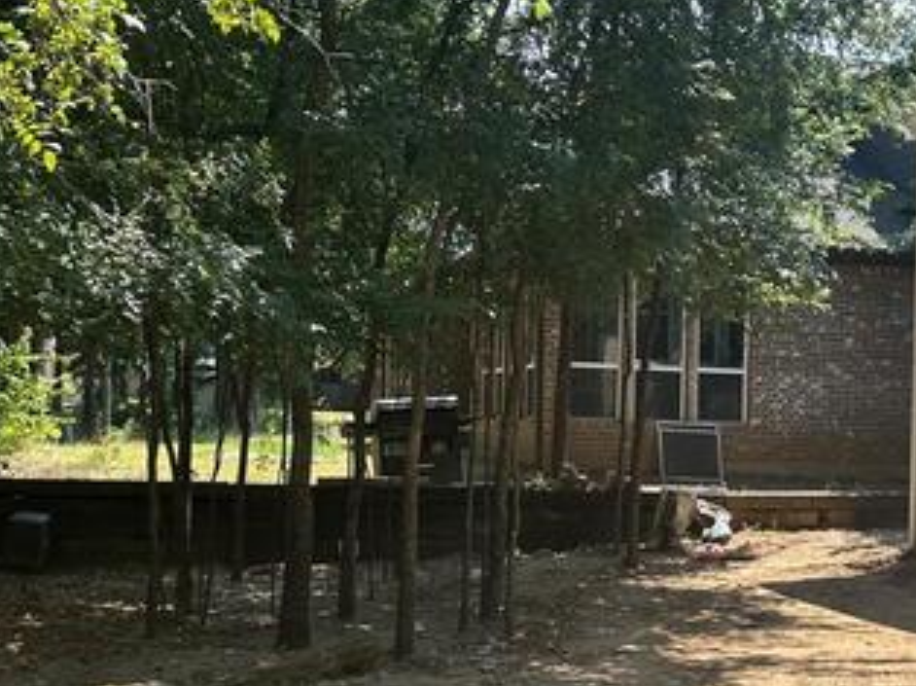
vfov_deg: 27.4
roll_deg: -1.0
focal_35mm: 53
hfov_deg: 35.8
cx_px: 621
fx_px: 1401
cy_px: 435
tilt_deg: -0.3
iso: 50
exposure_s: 1/1488
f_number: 1.5
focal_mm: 5.7
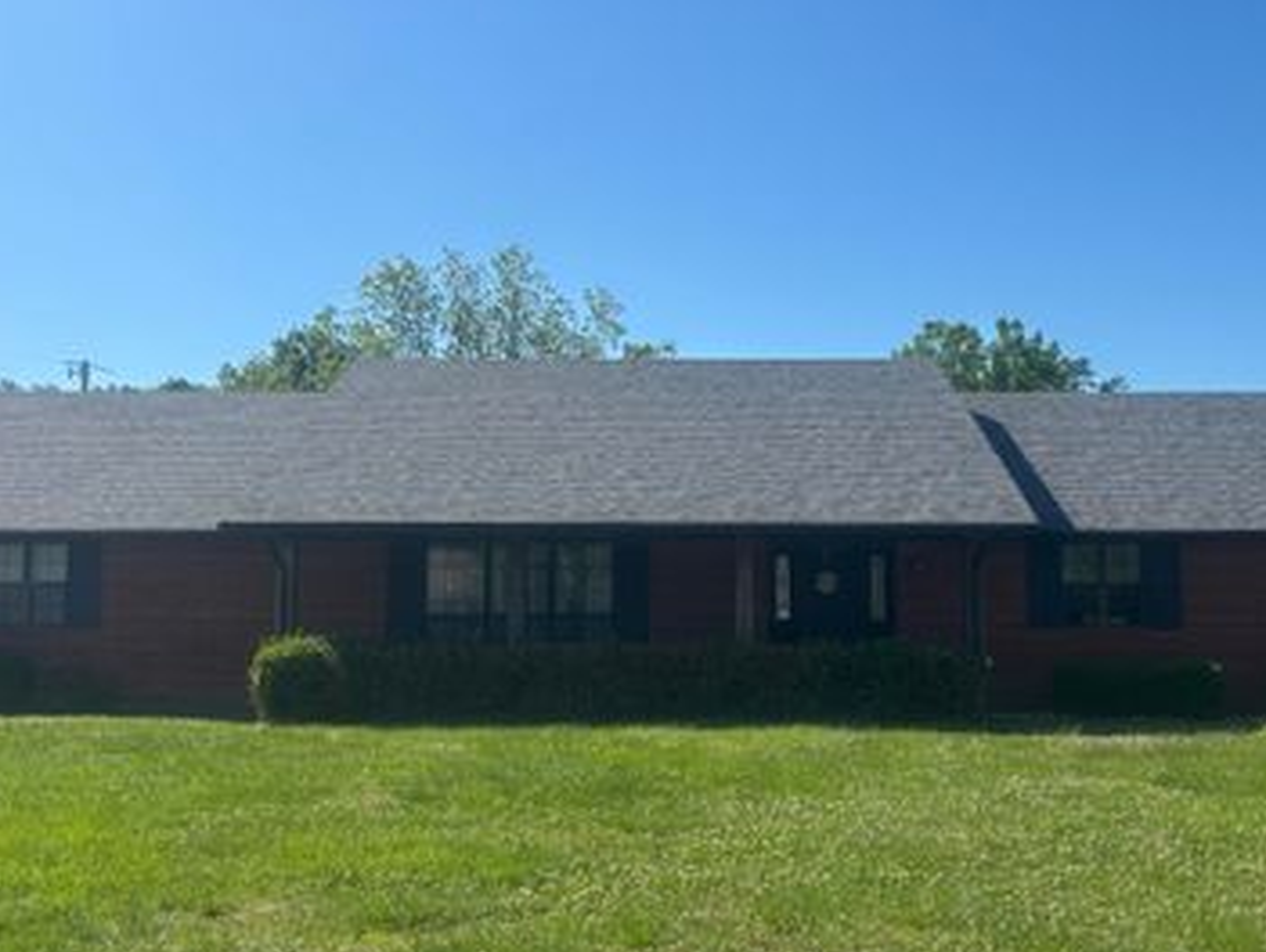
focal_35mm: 37
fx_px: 1355
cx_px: 685
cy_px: 467
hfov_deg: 50.0
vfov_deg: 38.7
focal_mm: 5.96
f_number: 1.6
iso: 50
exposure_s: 1/3311
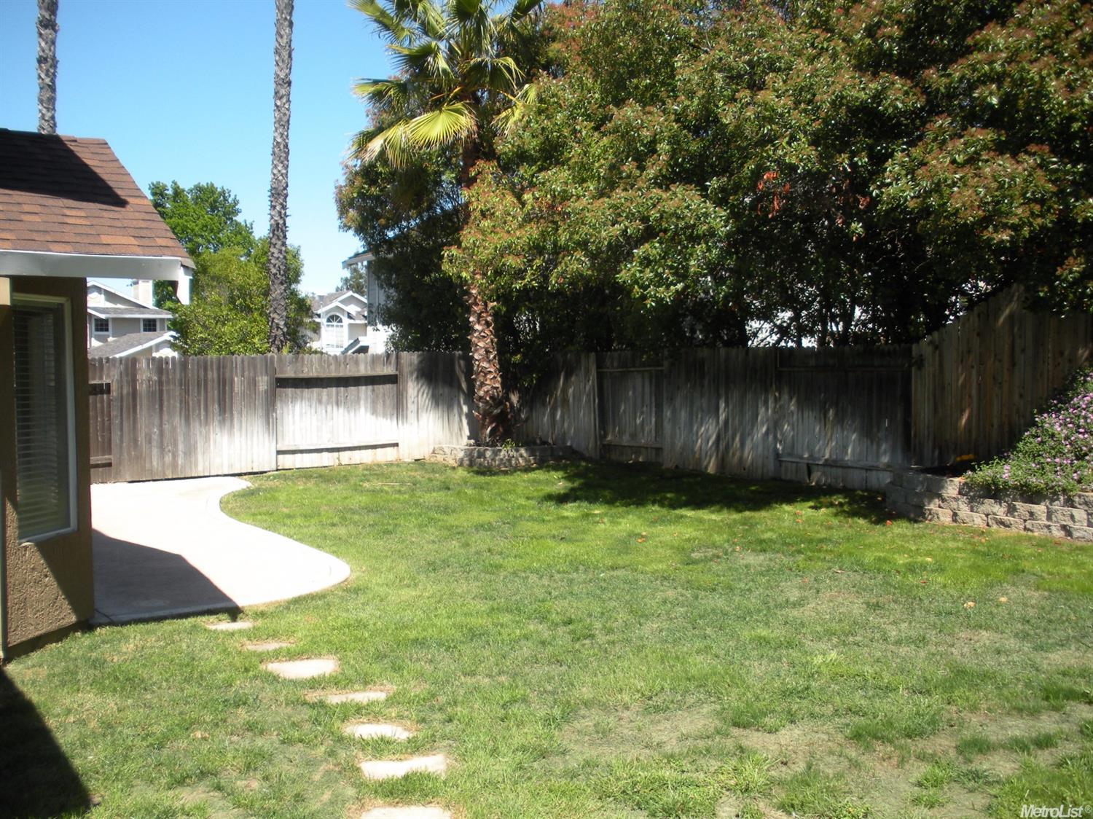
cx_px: 546
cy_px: 410
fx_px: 1105
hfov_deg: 52.6
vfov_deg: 40.7
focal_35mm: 35
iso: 92
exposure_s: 1/520
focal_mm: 6.3
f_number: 3.5
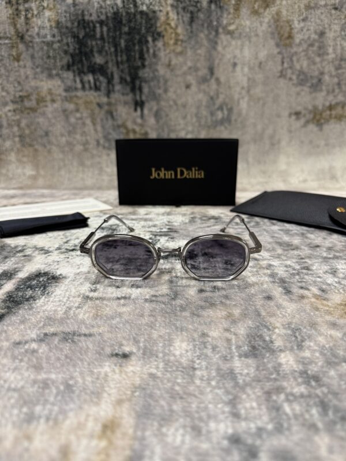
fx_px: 320
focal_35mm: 24
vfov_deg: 71.6
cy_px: 230
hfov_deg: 56.8
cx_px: 173
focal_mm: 6.76
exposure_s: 1/50
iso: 160
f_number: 1.78
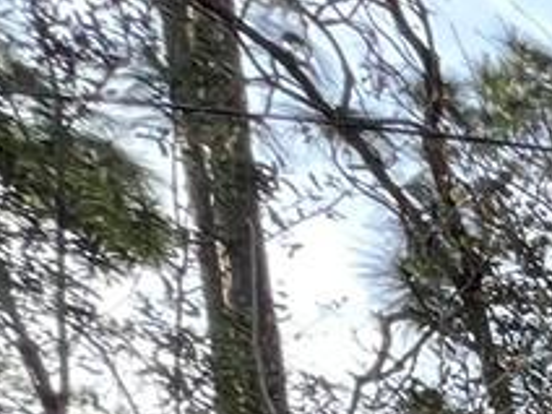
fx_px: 1563
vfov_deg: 10.7
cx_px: 1856
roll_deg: -1.6
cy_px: 1226
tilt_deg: -12.0
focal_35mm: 98
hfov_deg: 10.1
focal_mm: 1.57
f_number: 1.8
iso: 32
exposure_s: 1/153
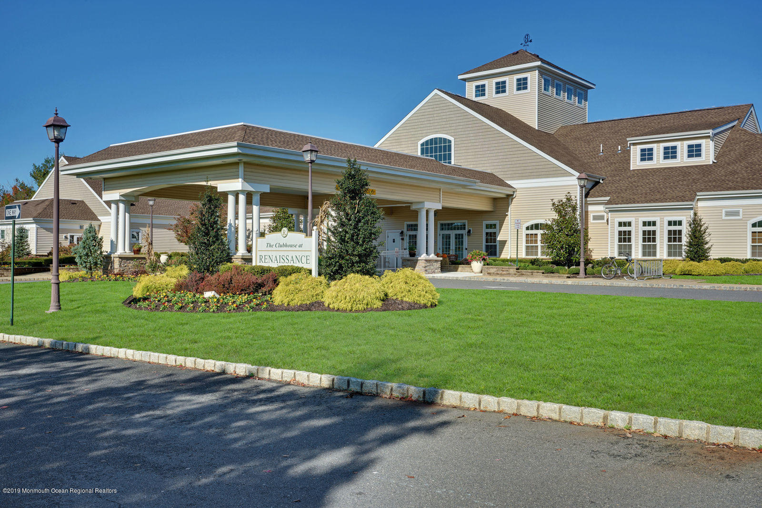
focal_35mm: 35
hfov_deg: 54.4
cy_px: 254
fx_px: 741
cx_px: 381
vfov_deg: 37.9
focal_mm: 35
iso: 100
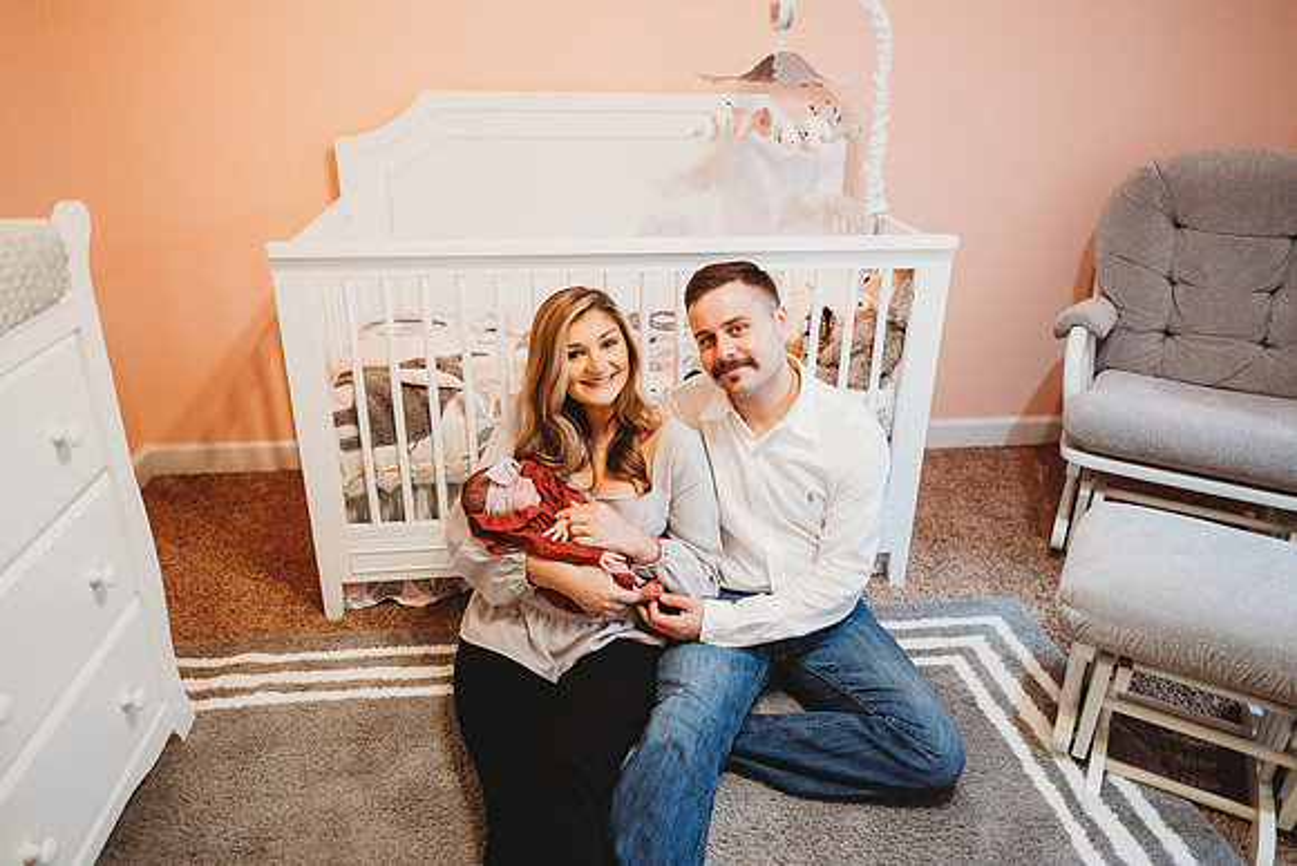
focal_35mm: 24
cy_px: 433
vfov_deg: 53.2
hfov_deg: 73.7
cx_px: 648
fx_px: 865
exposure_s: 1/160
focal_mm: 24
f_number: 1.8
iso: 1250
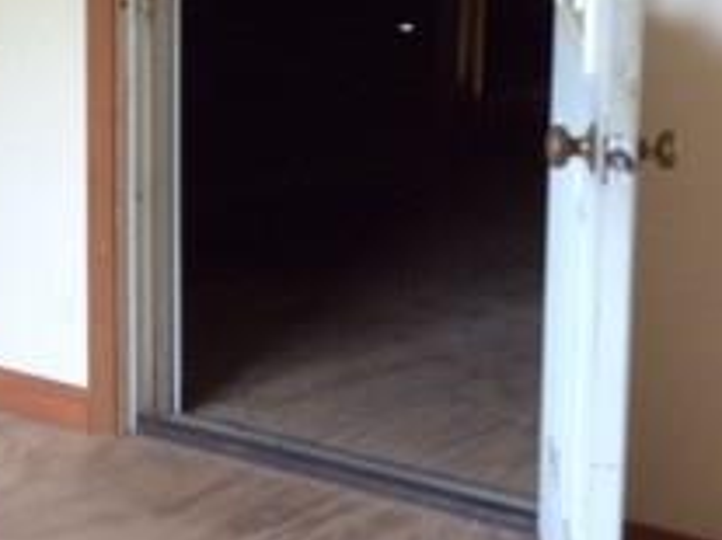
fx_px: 2064
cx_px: -164
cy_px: 98
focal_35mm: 99
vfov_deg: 14.8
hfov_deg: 18.7
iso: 40
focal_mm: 3.3
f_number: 2.4
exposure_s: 1/24
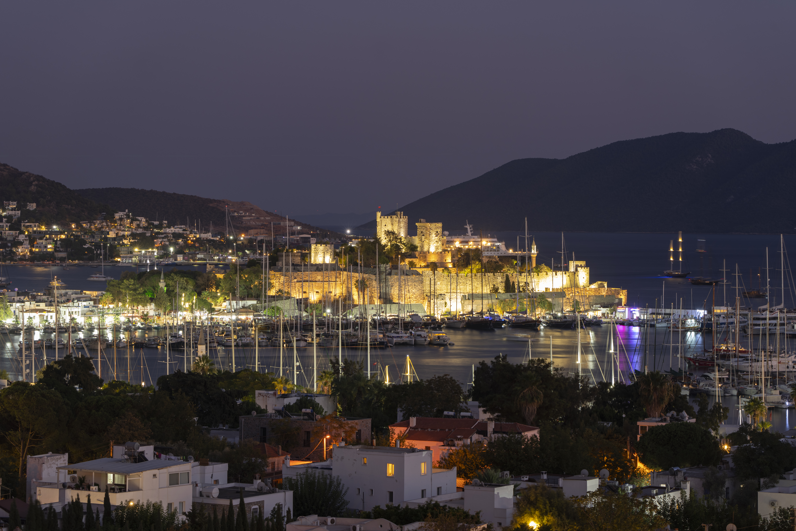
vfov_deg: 13.7
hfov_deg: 20.4
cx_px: 398
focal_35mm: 100
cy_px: 266
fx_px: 2211
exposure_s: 20
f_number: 8
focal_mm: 100
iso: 100
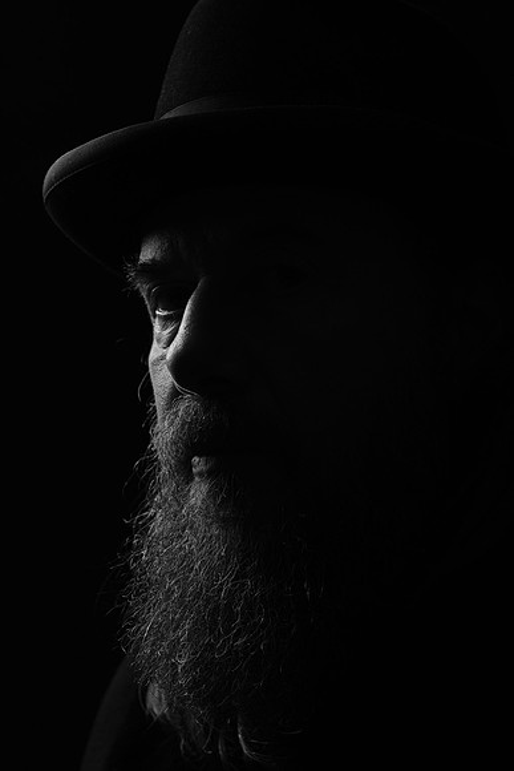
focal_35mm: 135
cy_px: 386
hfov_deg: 10.2
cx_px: 257
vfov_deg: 15.2
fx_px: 2889
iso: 200
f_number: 5.6
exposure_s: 1/160
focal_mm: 90
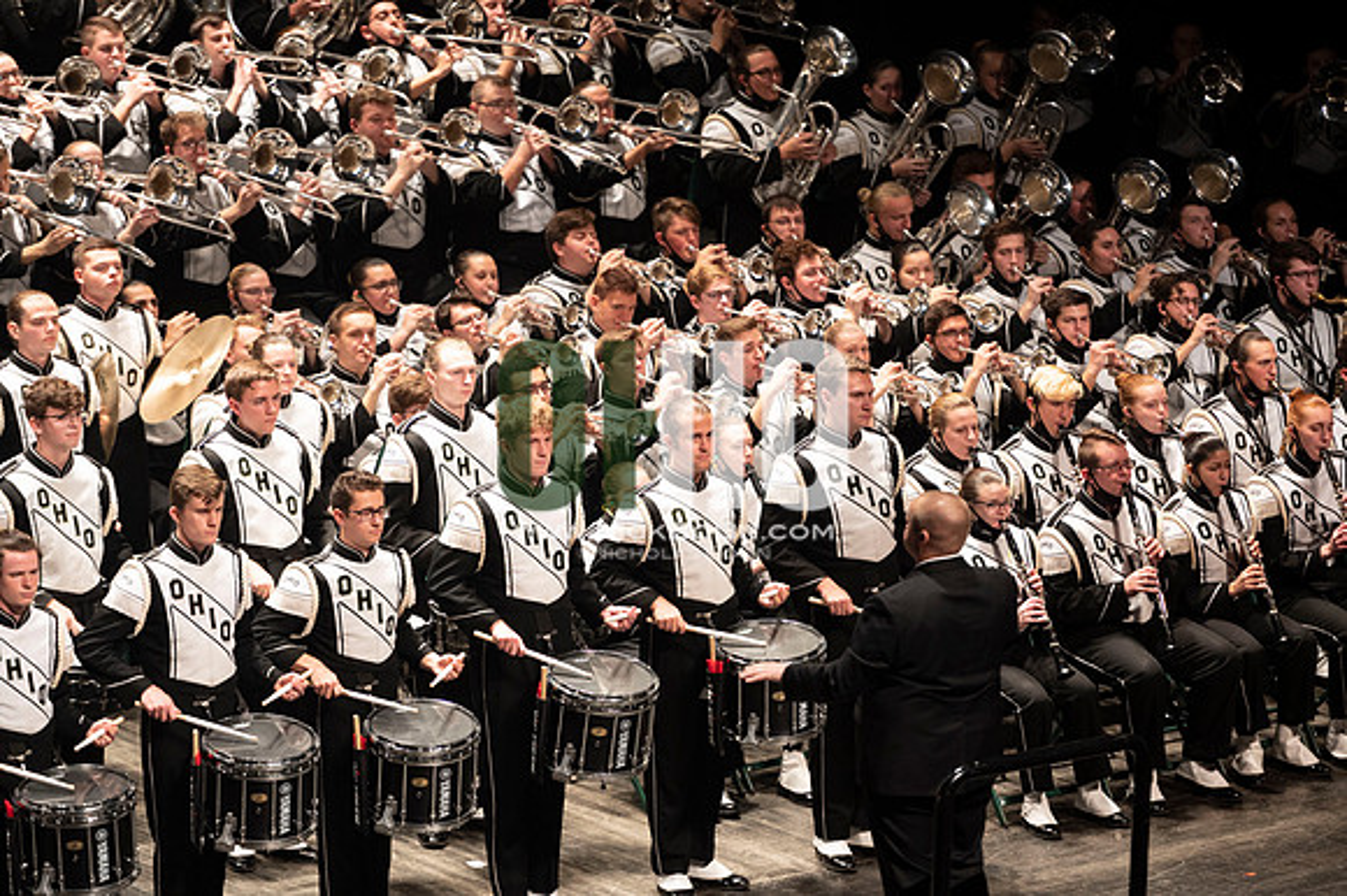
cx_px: 674
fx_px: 7479
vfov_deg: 6.9
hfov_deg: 10.3
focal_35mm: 200
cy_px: 448
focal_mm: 200
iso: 2500
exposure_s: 1/500
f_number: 2.8
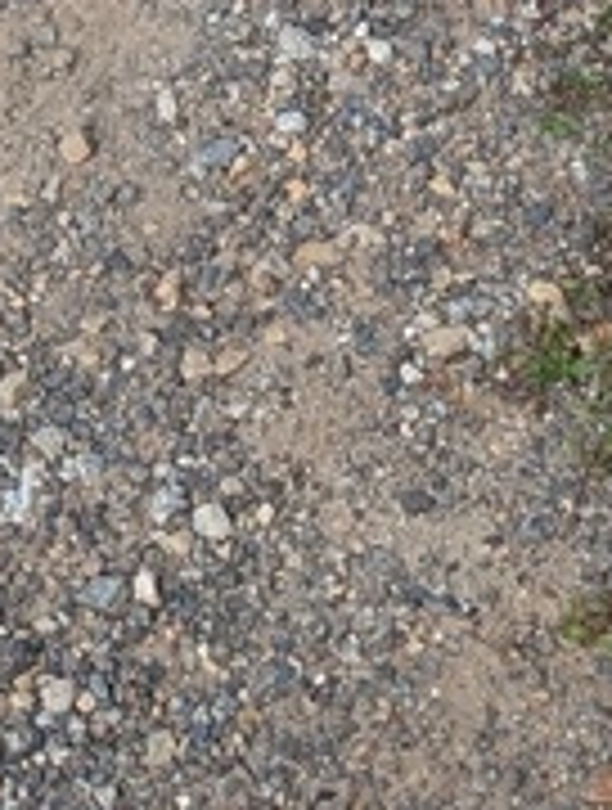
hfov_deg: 9.3
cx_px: 580
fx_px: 3754
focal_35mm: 160
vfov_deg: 11.7
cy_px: -477
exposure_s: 1/292
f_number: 1.68
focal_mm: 6.9
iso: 23
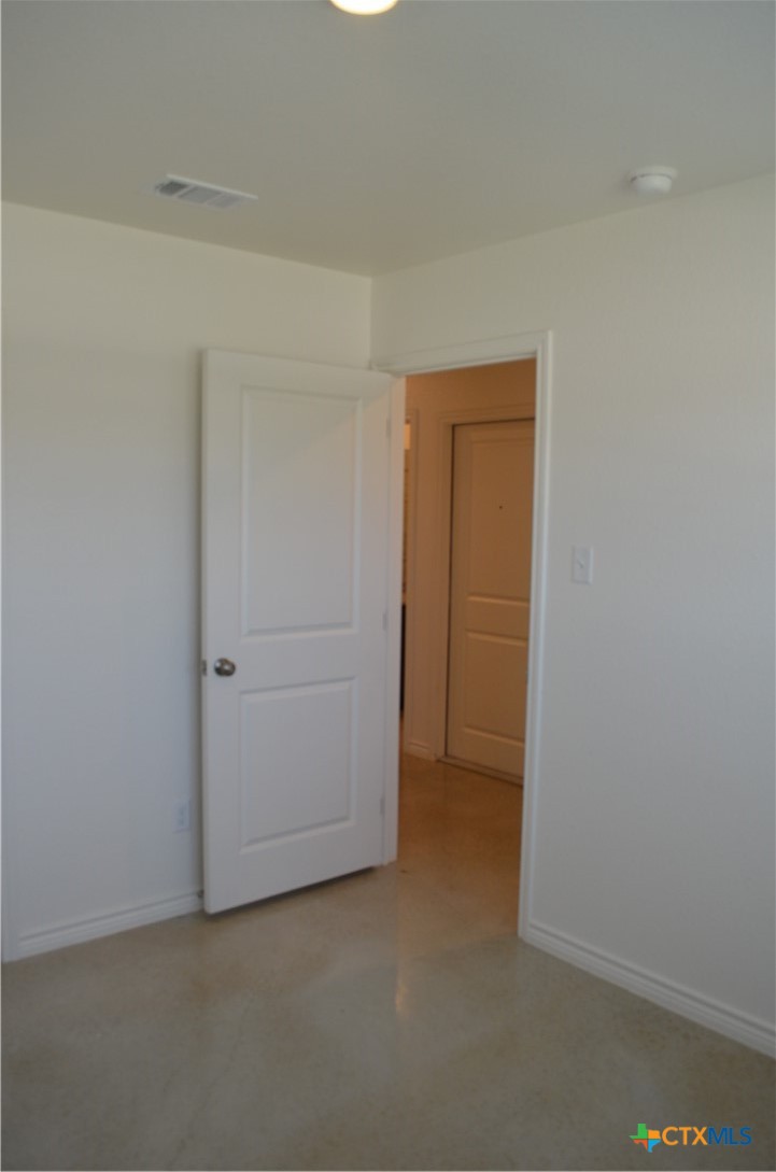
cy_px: 586
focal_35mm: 27
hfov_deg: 47.7
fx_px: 877
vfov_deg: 67.5
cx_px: 388
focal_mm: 18
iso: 400
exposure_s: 1/100
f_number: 5
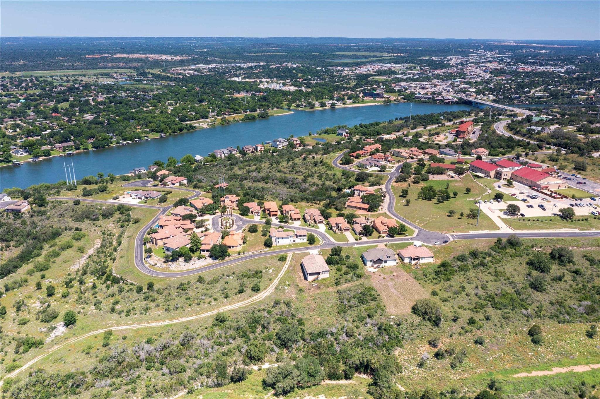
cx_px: 300
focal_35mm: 28
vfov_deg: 46.4
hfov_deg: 65.5
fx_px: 466
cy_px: 200
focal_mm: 10.26
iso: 100
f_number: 5.6
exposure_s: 1/100
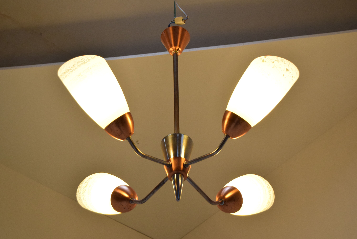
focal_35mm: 72
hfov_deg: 28.1
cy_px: 120
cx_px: 178
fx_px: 715
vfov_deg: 19.0
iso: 1600
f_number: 7.1
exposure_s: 1/200
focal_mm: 48
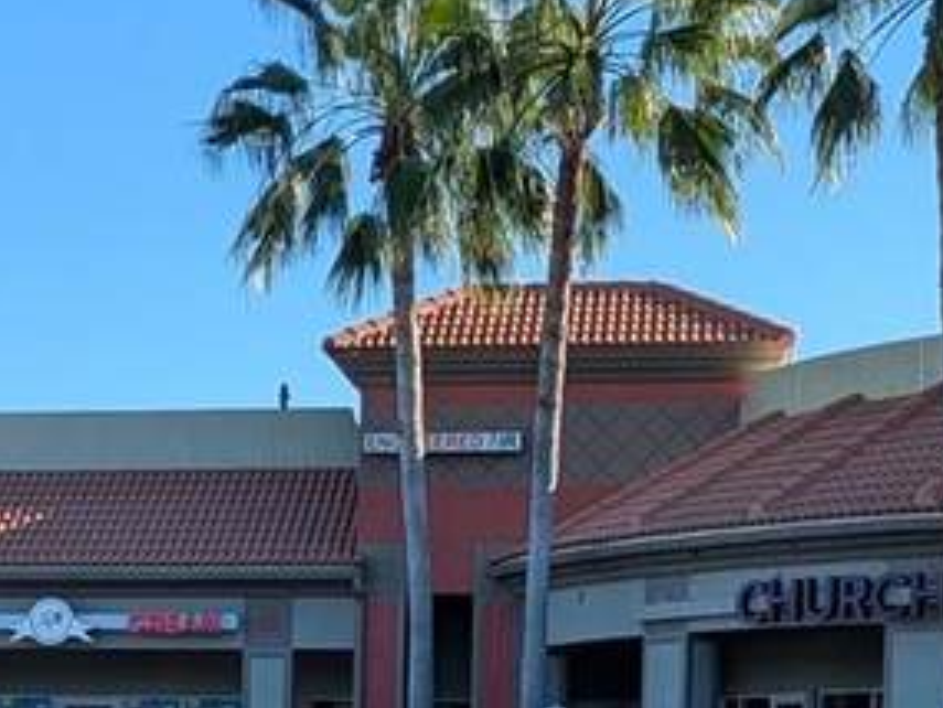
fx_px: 3052
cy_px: 870
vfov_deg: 12.9
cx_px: -18
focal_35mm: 112
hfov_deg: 17.1
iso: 45
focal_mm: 5.43
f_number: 1.89
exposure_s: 1/1393
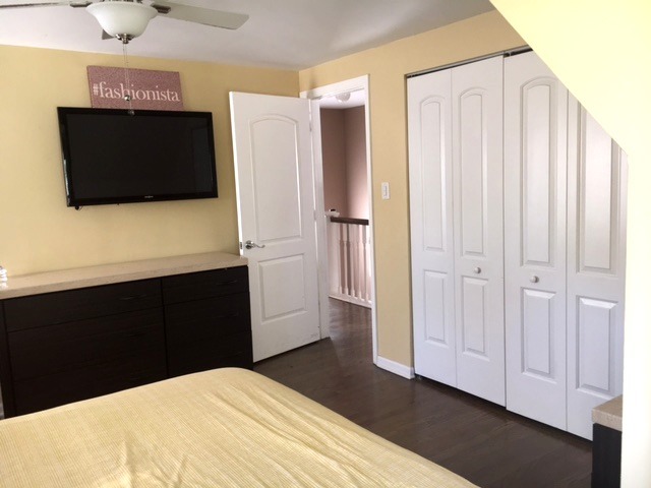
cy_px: 244
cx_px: 326
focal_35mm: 29
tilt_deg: -7.3
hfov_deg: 61.7
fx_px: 545
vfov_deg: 48.2
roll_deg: +2.5
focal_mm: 4.15
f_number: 2.2
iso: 32
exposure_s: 1/30
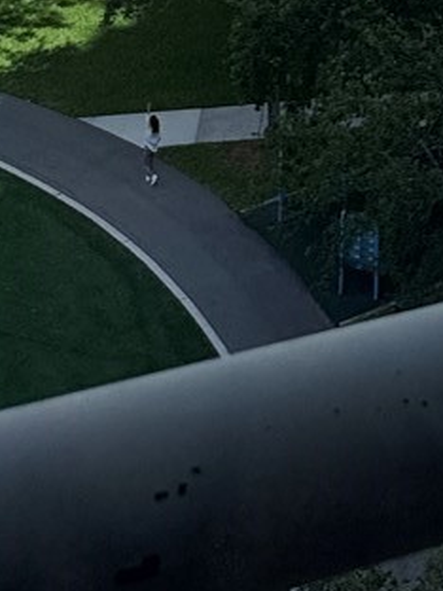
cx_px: 788
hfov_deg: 11.2
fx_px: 2099
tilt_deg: -0.5
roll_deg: -0.4
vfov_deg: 12.2
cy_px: -890
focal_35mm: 123
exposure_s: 1/2604
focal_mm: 6.76
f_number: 1.78
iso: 80
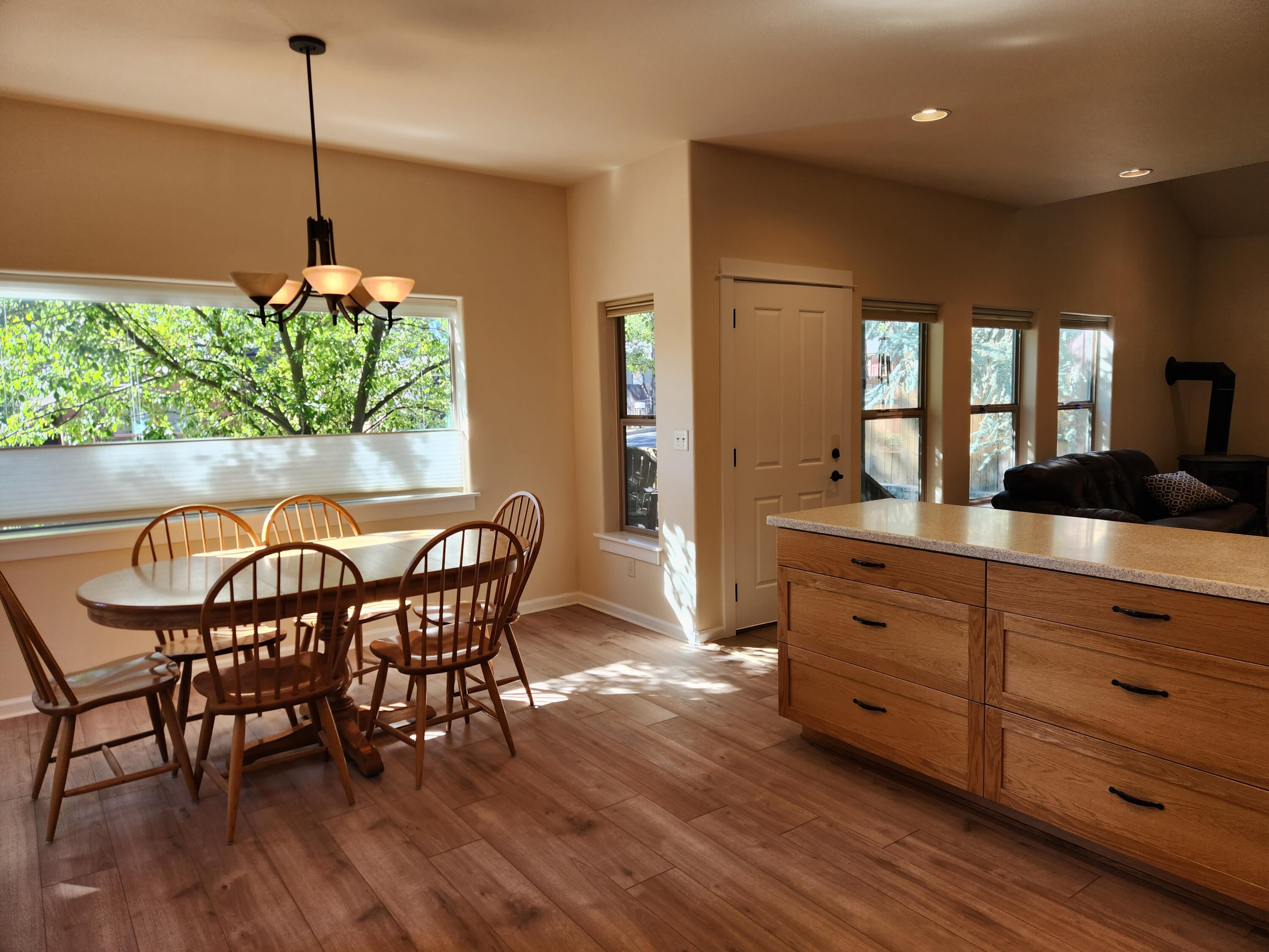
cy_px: 476
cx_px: 634
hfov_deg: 73.9
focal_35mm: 23
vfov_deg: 58.9
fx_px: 843
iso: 50
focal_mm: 5.4
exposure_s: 1/120
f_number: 1.8
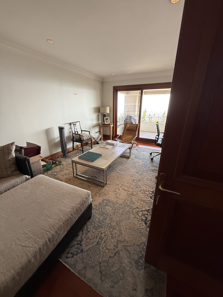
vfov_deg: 102.1
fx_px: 120
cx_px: 112
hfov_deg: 85.7
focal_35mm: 14
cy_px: 148
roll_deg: +2.7
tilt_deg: -18.3
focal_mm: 2.22
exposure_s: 1/100
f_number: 2.2
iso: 160
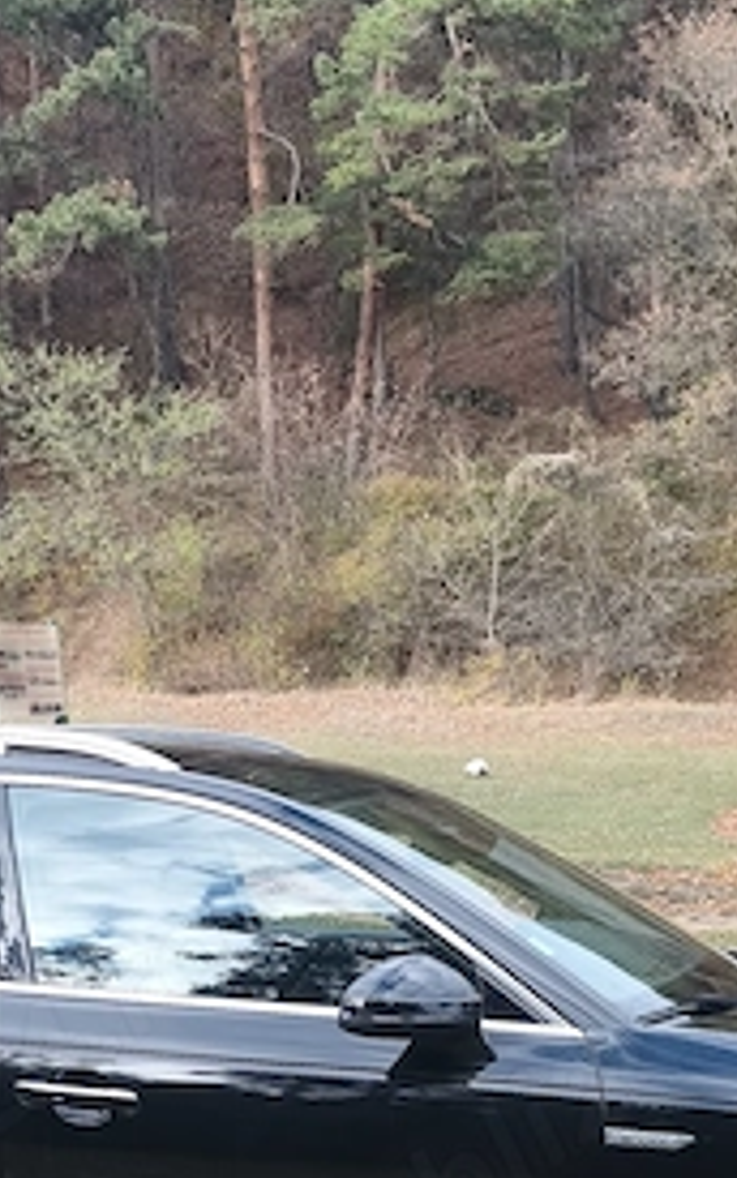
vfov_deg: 26.8
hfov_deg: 18.3
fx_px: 2281
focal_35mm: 71
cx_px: 253
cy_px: 1264
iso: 50
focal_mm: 6.45
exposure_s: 1/281
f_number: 1.62
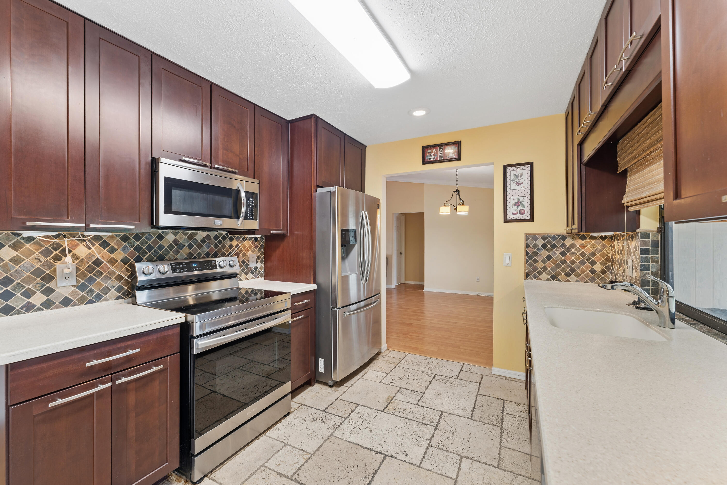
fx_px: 283
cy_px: 242
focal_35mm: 14
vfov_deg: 81.2
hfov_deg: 104.3
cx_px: 364
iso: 200
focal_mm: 14
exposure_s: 1/6
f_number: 8
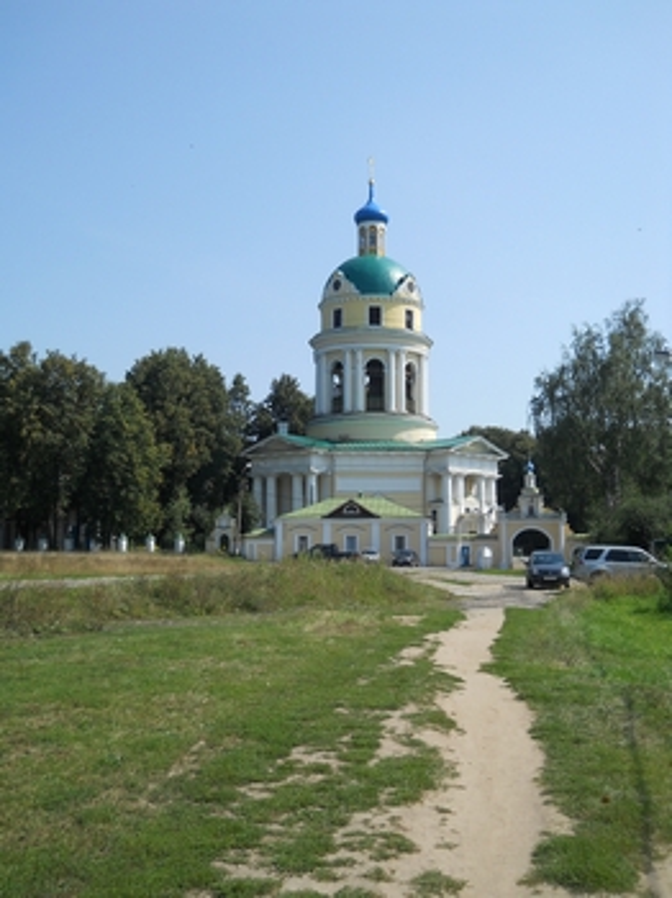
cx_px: 336
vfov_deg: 45.8
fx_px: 1063
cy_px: 449
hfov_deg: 35.1
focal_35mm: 41
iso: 80
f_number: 5.5
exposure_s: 1/320
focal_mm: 6.72
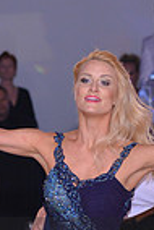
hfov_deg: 3.1
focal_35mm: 450
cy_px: 272
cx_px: 93
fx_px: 2880
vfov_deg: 4.6
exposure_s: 1/250
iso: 1250
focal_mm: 110
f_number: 4.5
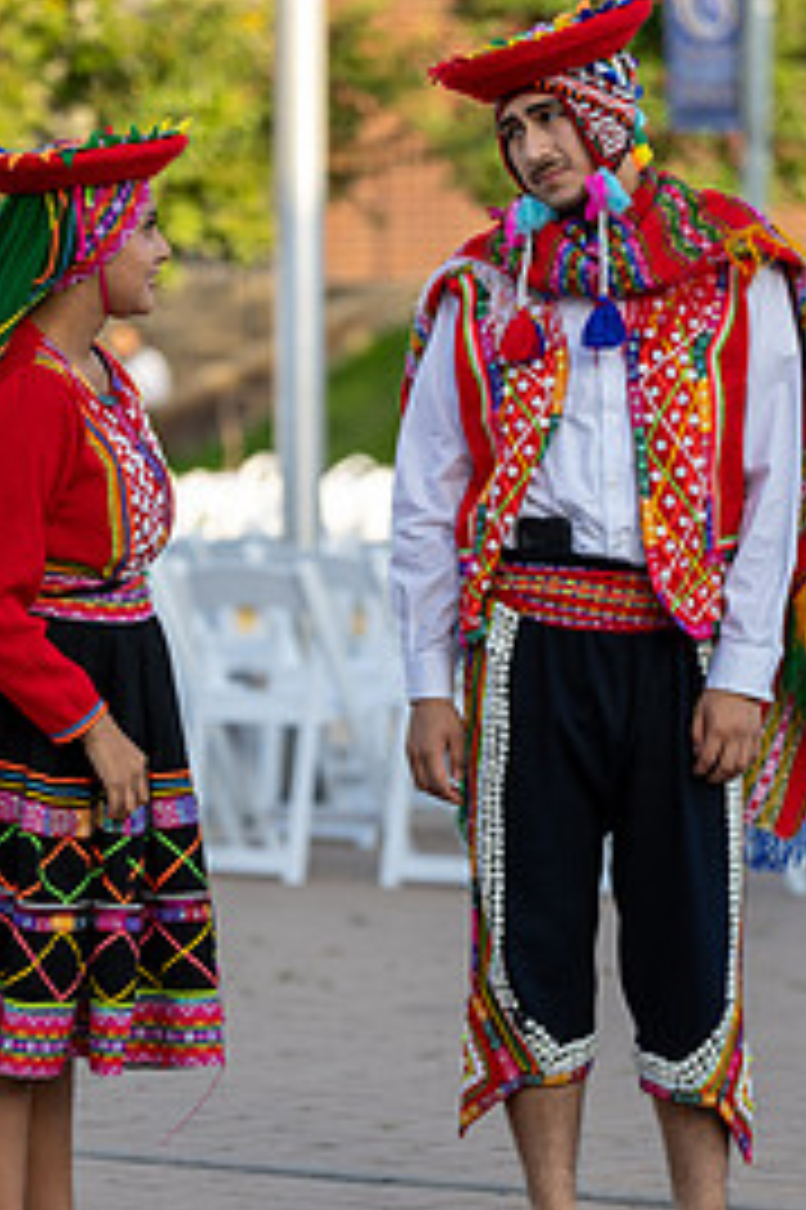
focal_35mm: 196
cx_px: 374
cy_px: 819
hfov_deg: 7.0
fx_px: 6590
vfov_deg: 10.5
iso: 100
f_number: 2.8
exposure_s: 1/500
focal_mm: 117
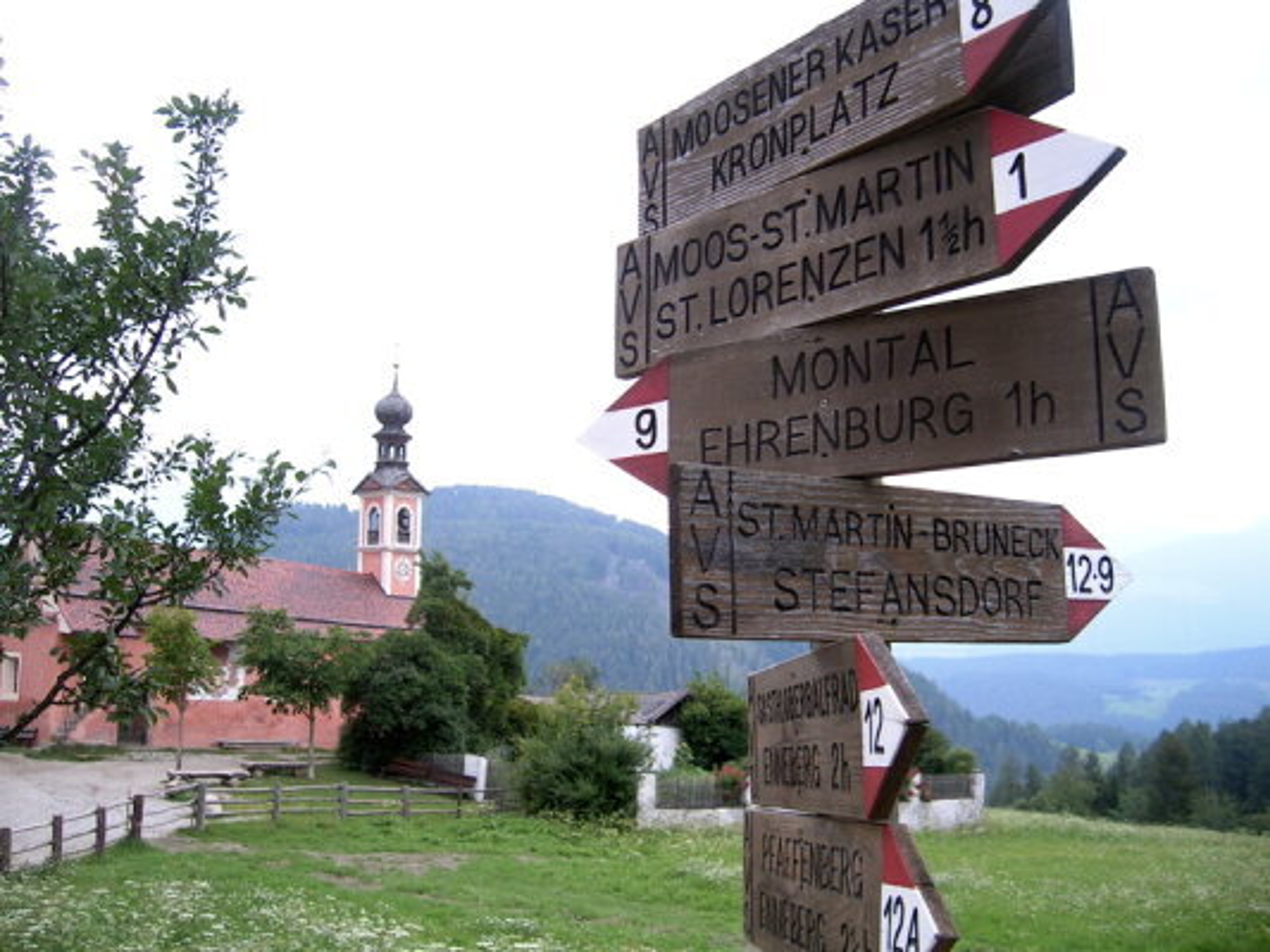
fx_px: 1284
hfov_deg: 52.6
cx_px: 635
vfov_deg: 40.7
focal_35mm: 35
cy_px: 476
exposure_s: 1/43.4
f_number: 2.8
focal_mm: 5.4
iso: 50
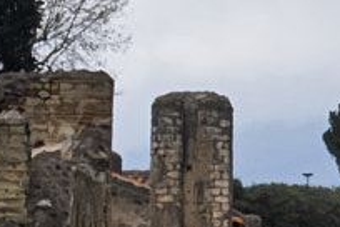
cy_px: 327
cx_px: 377
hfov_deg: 3.0
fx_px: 6431
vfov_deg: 2.0
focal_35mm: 681
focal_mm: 58
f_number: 20
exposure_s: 1/125
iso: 500
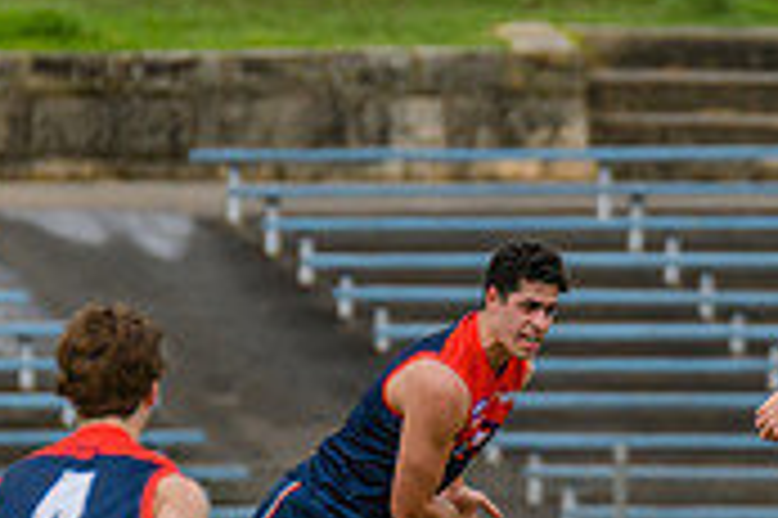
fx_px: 31284
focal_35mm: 1449
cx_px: 955
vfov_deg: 0.9
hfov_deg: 1.4
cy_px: 484
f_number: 7.1
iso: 800
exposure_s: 1/2000
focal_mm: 420
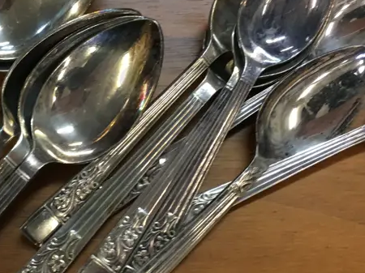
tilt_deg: -78.8
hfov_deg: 28.5
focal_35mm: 66
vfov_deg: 22.2
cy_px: 144
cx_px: 49
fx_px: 696
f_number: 2.2
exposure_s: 1/33
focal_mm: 4.15
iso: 64
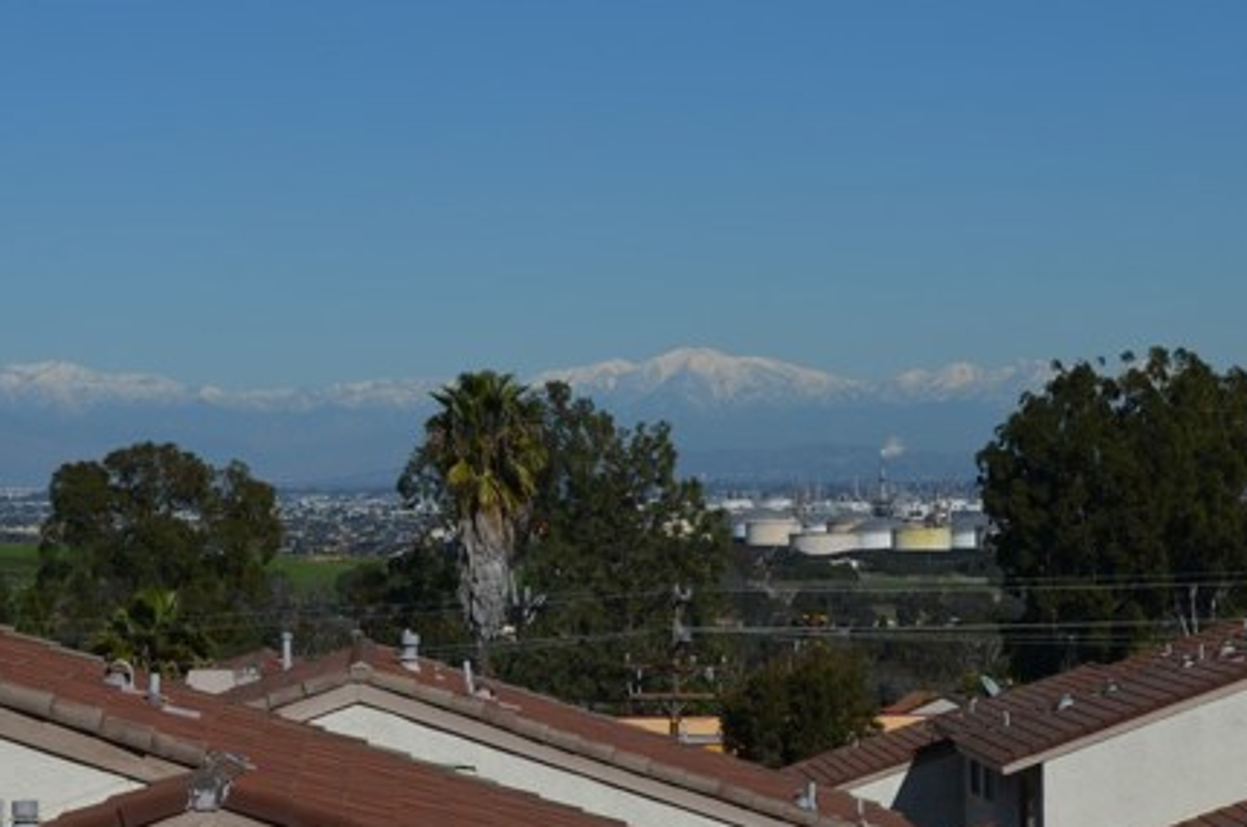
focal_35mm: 116
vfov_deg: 11.8
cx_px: 734
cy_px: 485
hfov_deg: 17.7
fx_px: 4011
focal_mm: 52
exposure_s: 1/400
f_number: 10
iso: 100
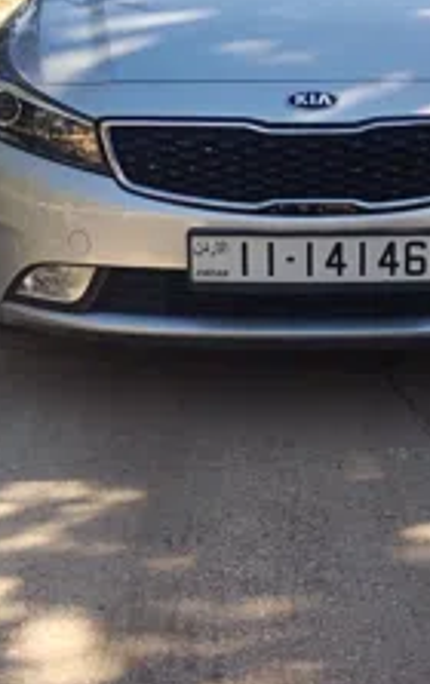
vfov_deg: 27.7
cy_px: 252
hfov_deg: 17.6
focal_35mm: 74
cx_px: 289
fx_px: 1383
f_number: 1.8
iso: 100
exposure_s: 1/333
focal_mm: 4.75
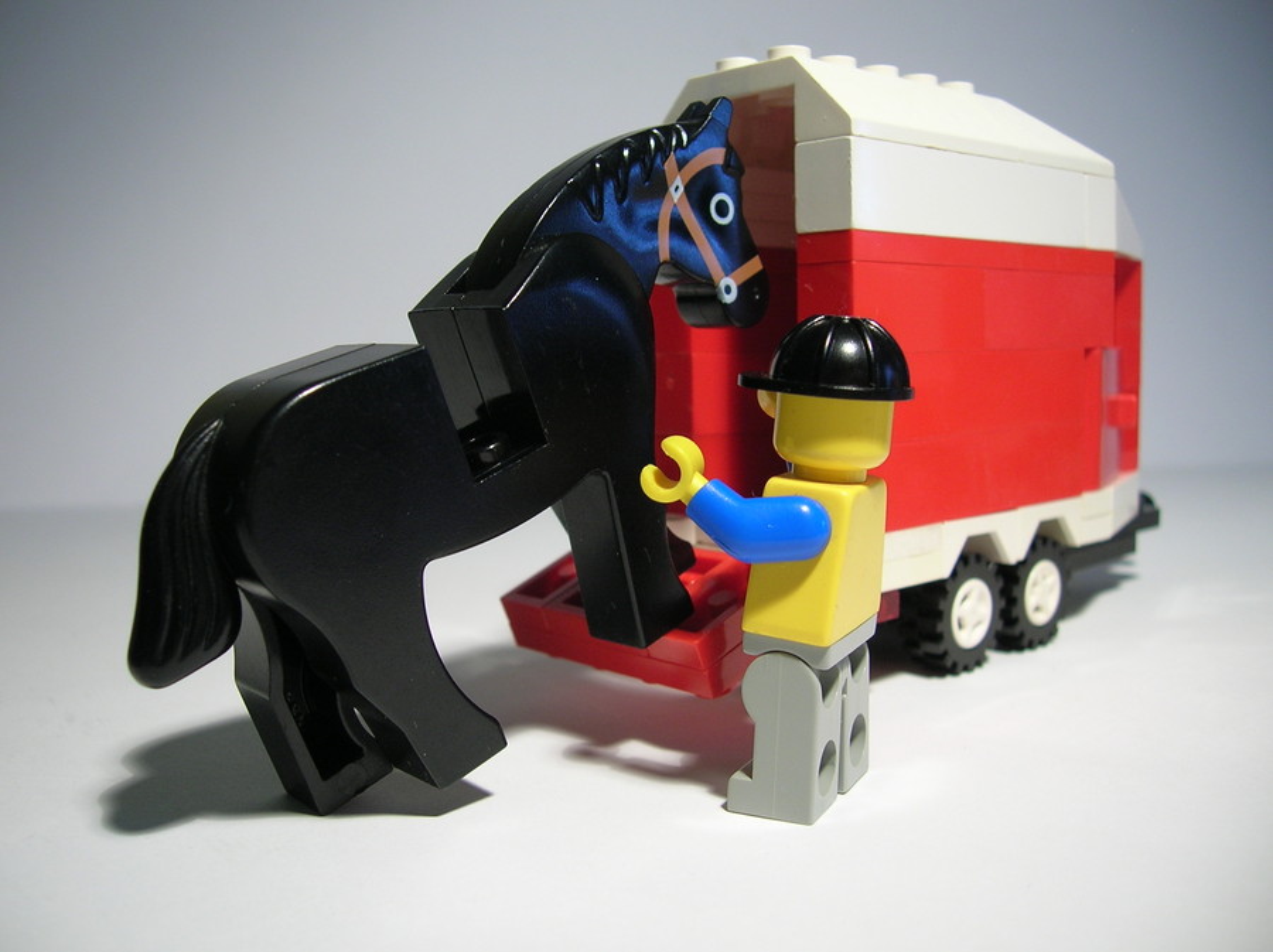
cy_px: 476
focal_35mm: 34
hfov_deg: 54.0
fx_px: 1249
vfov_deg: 41.7
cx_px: 636
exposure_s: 1/21.5
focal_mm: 5.7
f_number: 2.9
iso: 50
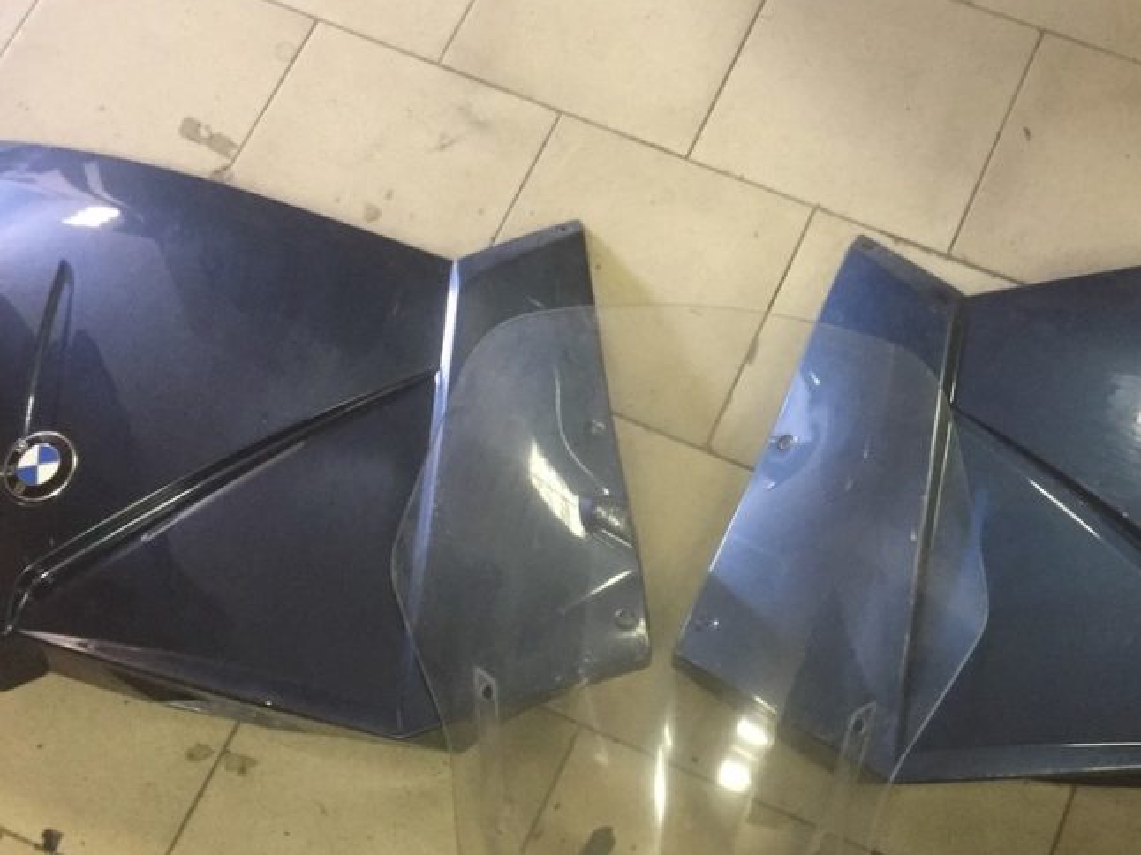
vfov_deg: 31.4
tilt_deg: -70.2
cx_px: 692
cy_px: 491
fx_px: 1516
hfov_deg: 41.0
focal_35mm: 46
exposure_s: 1/25
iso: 250
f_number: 2.2
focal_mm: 4.15
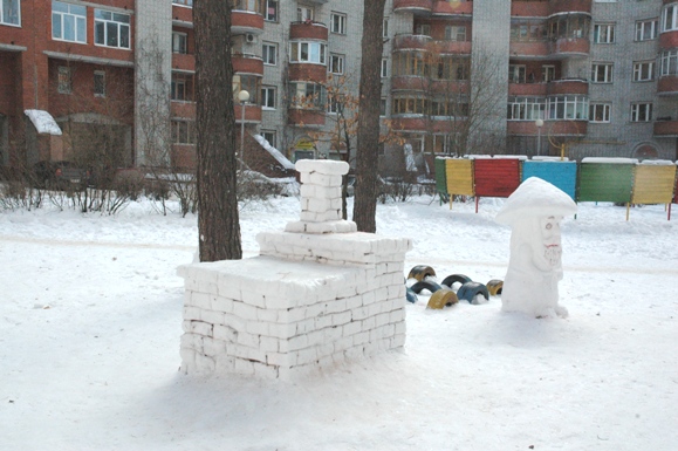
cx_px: 339
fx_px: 706
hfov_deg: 51.3
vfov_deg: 35.4
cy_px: 226
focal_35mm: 38
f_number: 14
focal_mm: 25
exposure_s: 1/800
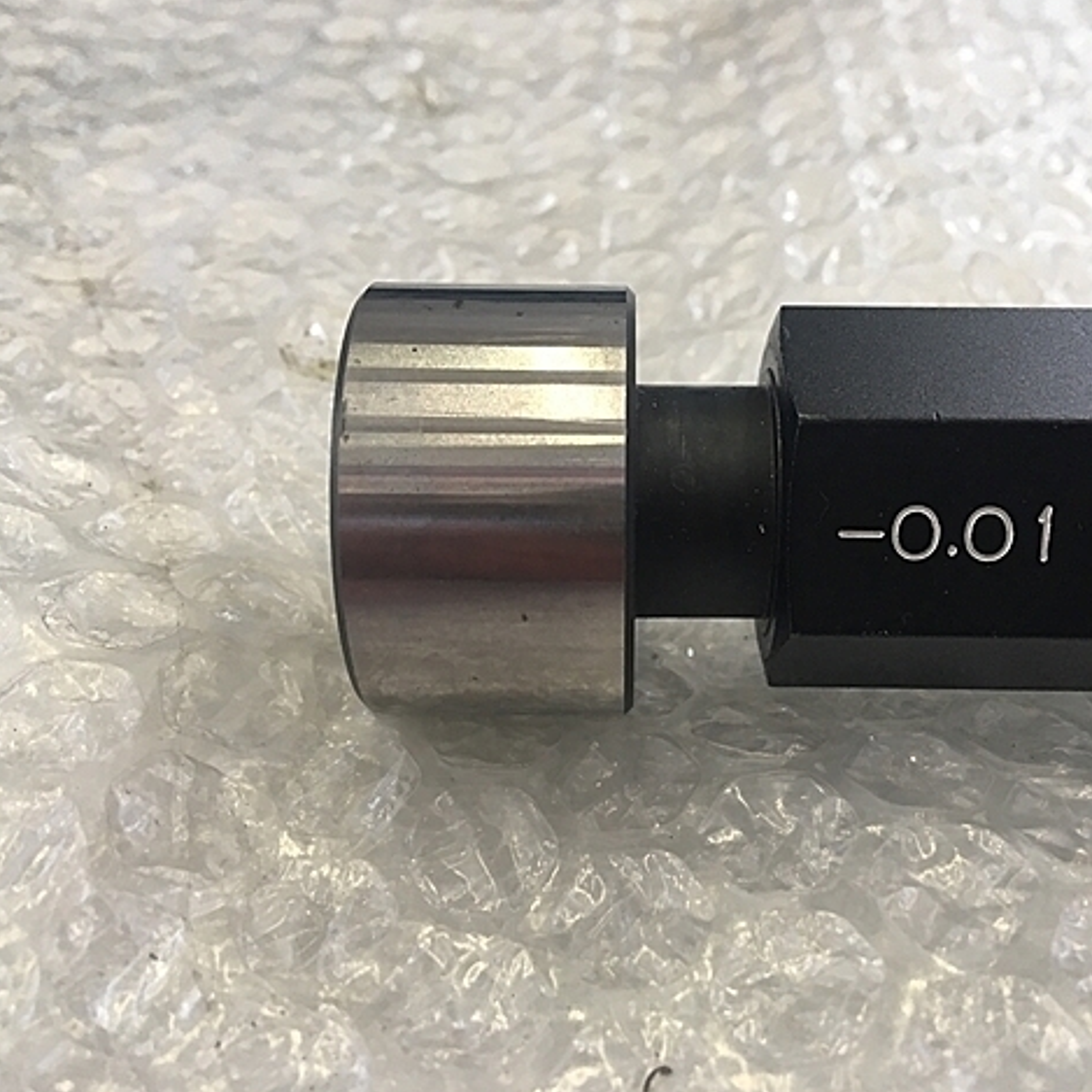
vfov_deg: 47.2
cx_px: 640
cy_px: 545
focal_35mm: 35
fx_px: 1249
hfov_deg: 47.0
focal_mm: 4.15
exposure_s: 1/30
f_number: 2.2
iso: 25
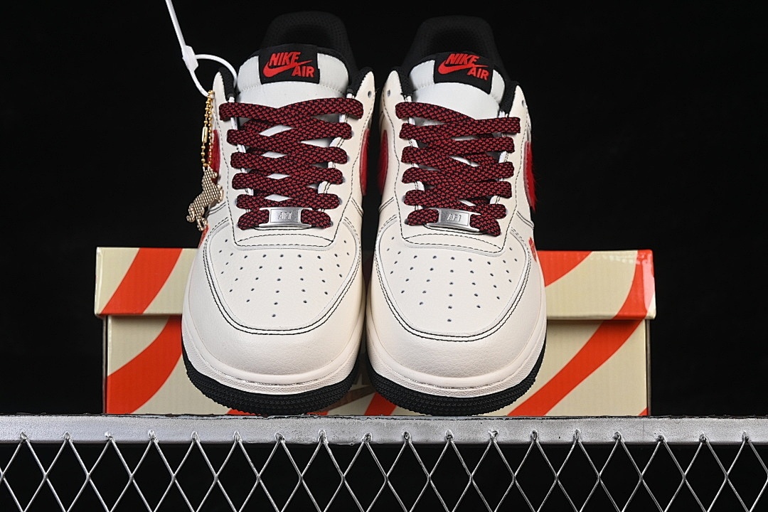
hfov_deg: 27.0
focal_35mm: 75
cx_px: 384
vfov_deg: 18.2
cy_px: 256
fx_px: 1600
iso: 160
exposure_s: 1/80
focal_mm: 50
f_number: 8
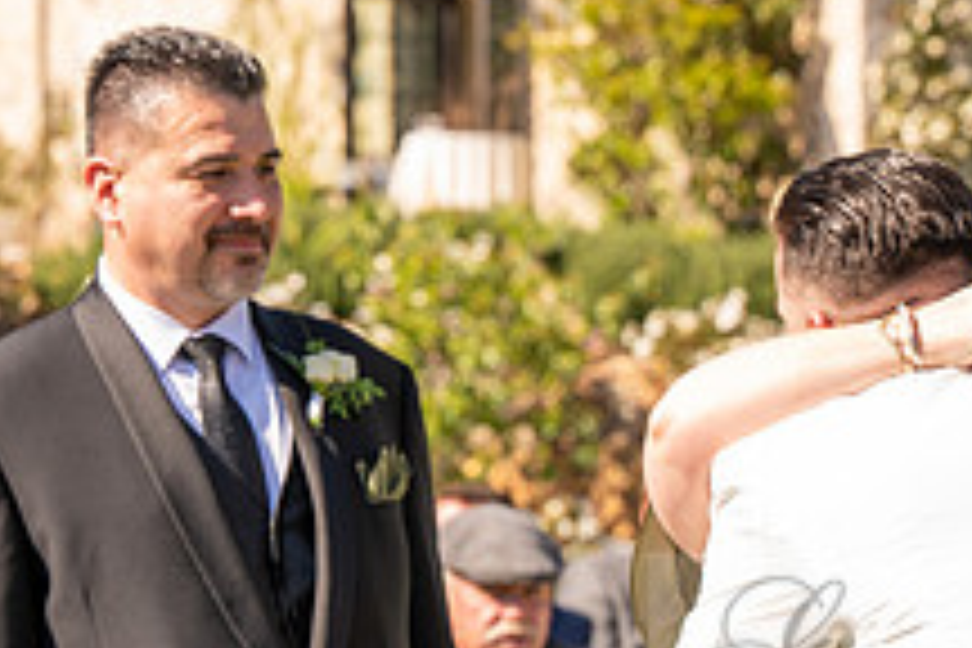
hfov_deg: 10.8
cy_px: 659
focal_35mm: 188
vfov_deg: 7.3
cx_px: 1040
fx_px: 5076
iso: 200
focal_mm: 70
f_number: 4.5
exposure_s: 1/800
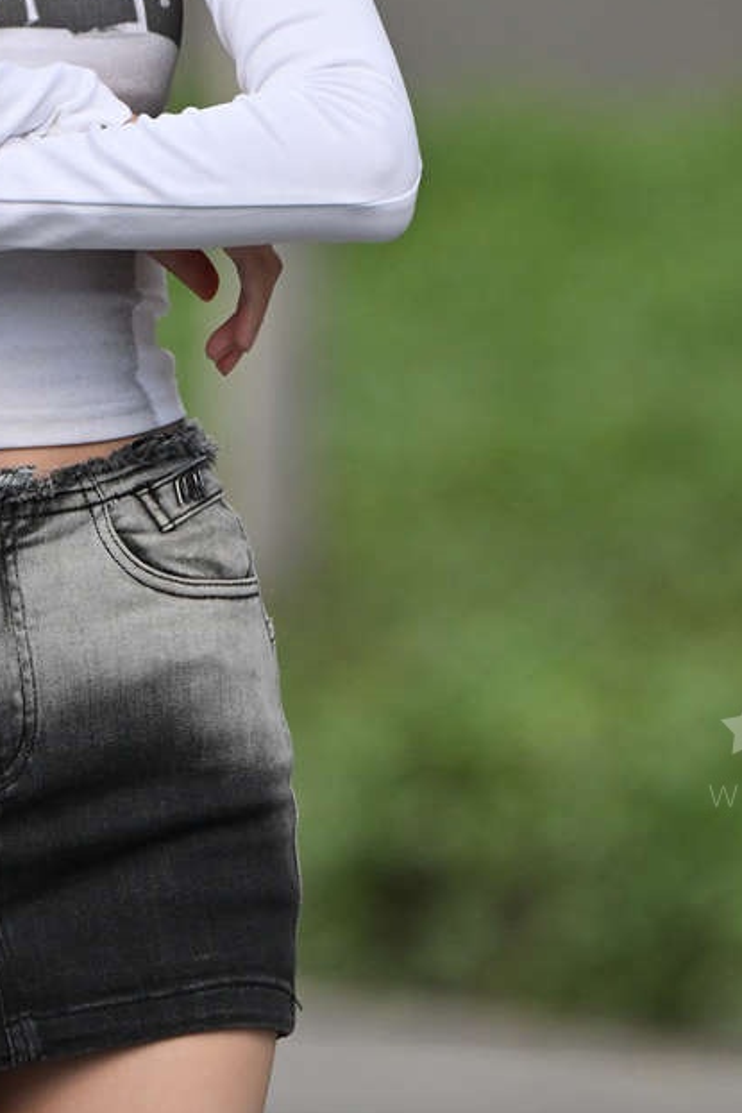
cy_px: 310
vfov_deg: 3.6
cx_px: 190
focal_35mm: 579
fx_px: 17889
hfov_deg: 2.4
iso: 1250
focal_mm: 200
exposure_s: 1/640
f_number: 3.5
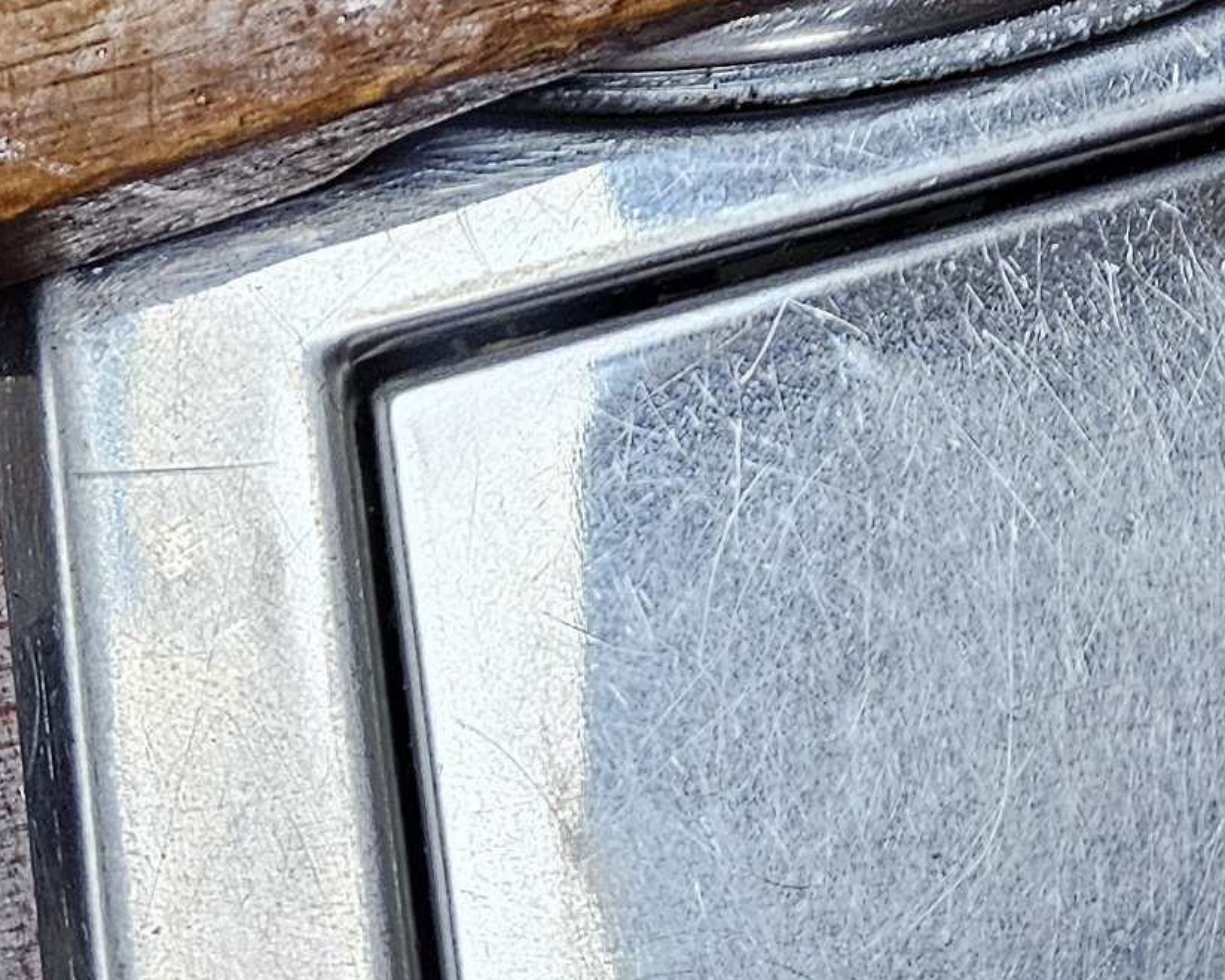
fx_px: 3951
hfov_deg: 16.1
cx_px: 1870
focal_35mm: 109
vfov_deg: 12.2
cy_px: -1089
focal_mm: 6.3
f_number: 1.7
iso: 250
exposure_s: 1/207
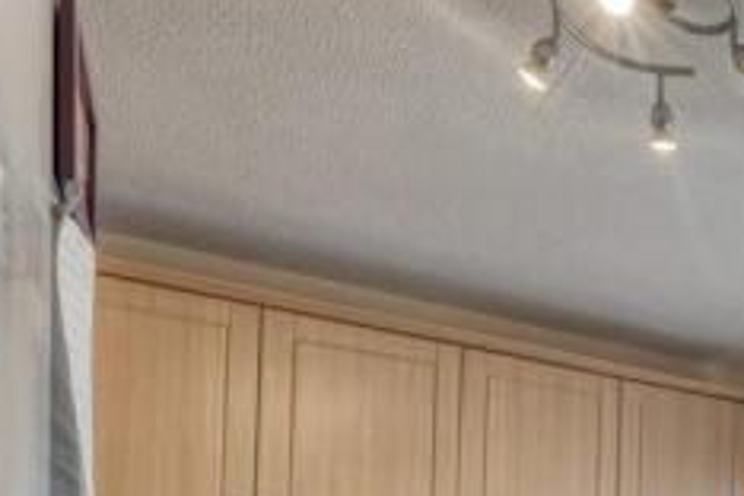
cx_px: 943
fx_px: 868
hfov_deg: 34.5
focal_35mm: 42
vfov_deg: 27.5
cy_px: 615
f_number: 8
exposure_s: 1/5
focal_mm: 10
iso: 250
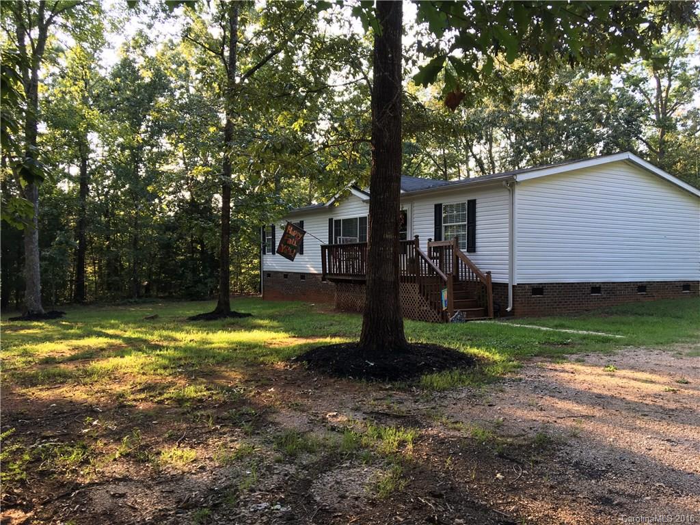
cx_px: 350
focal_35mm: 29
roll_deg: -0.9
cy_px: 262
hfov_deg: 61.7
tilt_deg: +0.9
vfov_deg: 48.2
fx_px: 586
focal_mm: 4.15
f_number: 2.2
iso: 32
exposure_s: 1/120
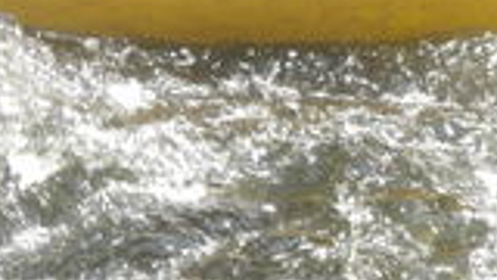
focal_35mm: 737
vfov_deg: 1.6
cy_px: -44
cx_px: 749
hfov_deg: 2.9
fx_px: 9713
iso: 80
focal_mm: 30.2
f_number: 5.7
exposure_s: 1/160
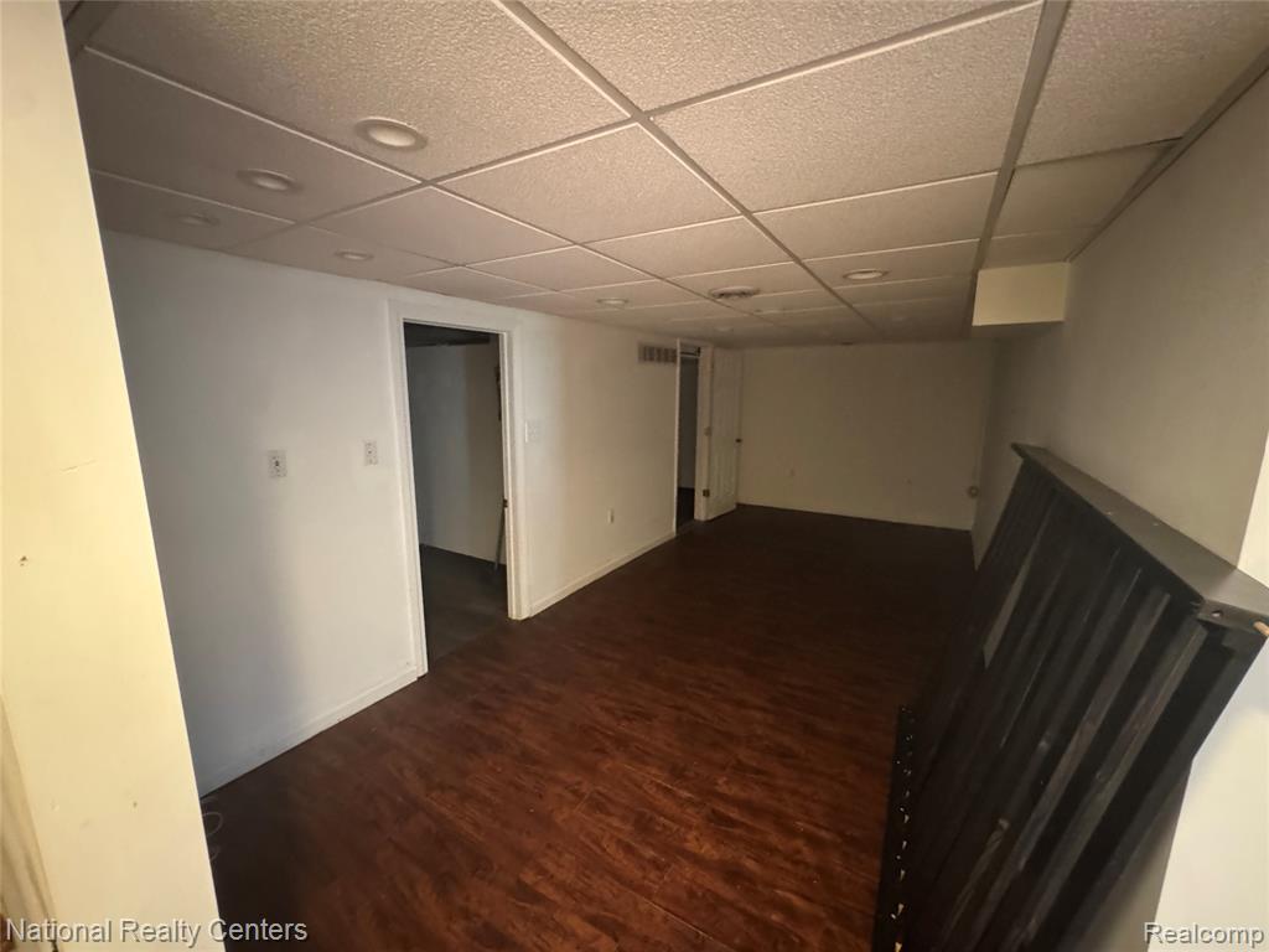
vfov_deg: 85.7
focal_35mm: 14
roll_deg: -0.6
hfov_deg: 102.1
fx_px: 513
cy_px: 476
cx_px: 634
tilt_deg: -10.6
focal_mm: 2.22
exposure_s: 1/30
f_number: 2.2
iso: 1250
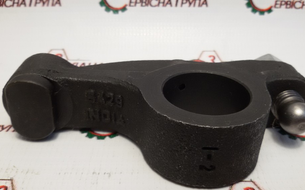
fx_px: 299
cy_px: 104
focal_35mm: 36
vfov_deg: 35.3
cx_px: 160
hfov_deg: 54.0
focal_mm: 2.93
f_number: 2.4
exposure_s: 1/50
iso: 50
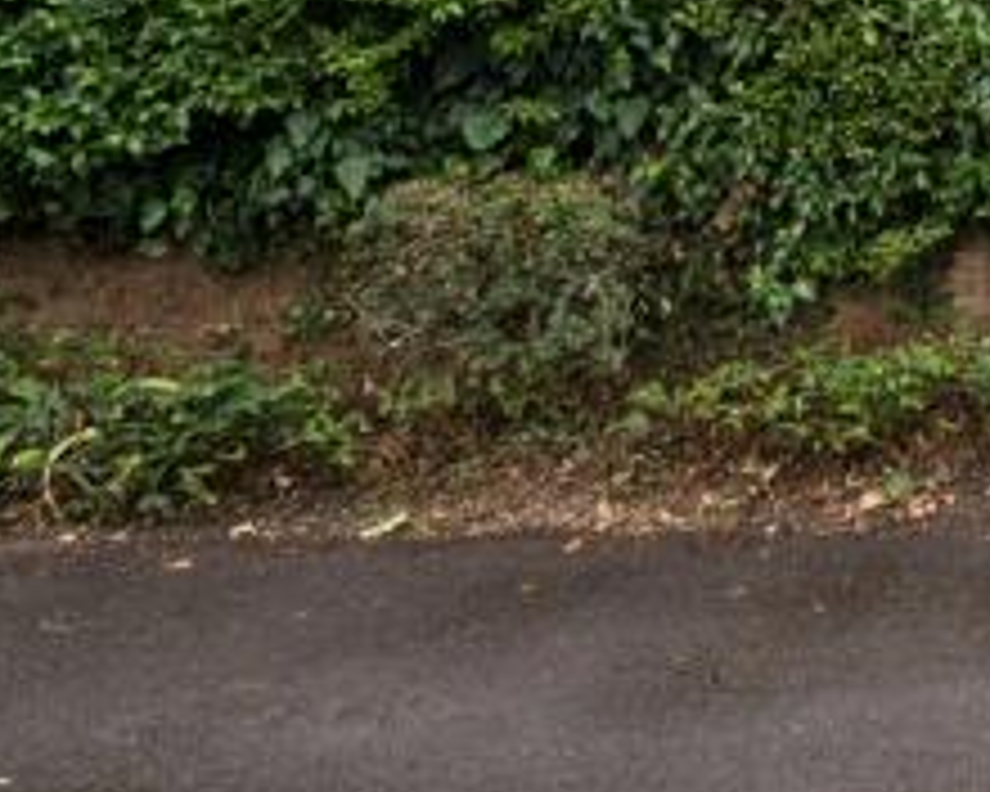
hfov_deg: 19.0
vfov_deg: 19.5
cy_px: -335
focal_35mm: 70
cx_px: 1890
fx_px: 2051
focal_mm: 16
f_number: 5.6
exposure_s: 1/160
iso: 160
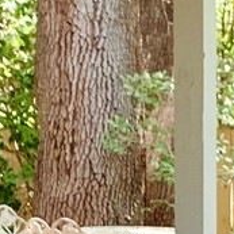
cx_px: 254
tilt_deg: -9.4
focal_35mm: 212
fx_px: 1621
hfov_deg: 8.2
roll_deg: -0.3
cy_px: 391
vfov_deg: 8.0
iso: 80
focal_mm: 4.25
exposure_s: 1/121
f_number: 1.8
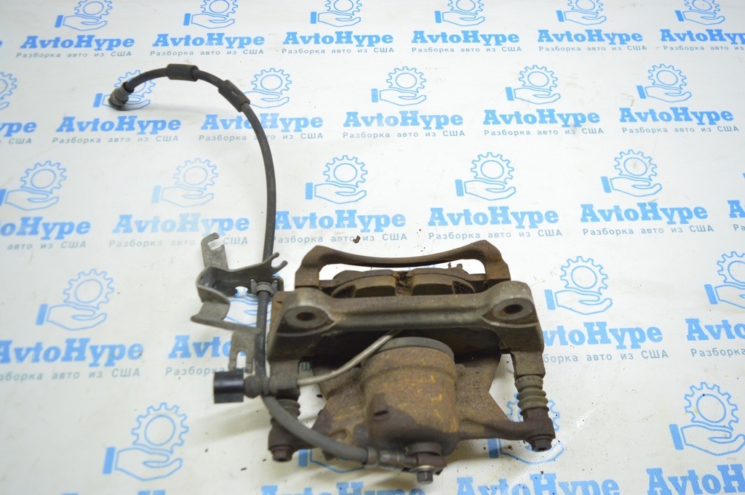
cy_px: 248
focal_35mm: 27
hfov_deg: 67.4
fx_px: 558
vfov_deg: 47.9
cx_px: 372
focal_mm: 18
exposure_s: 1/40
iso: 400
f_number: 3.5
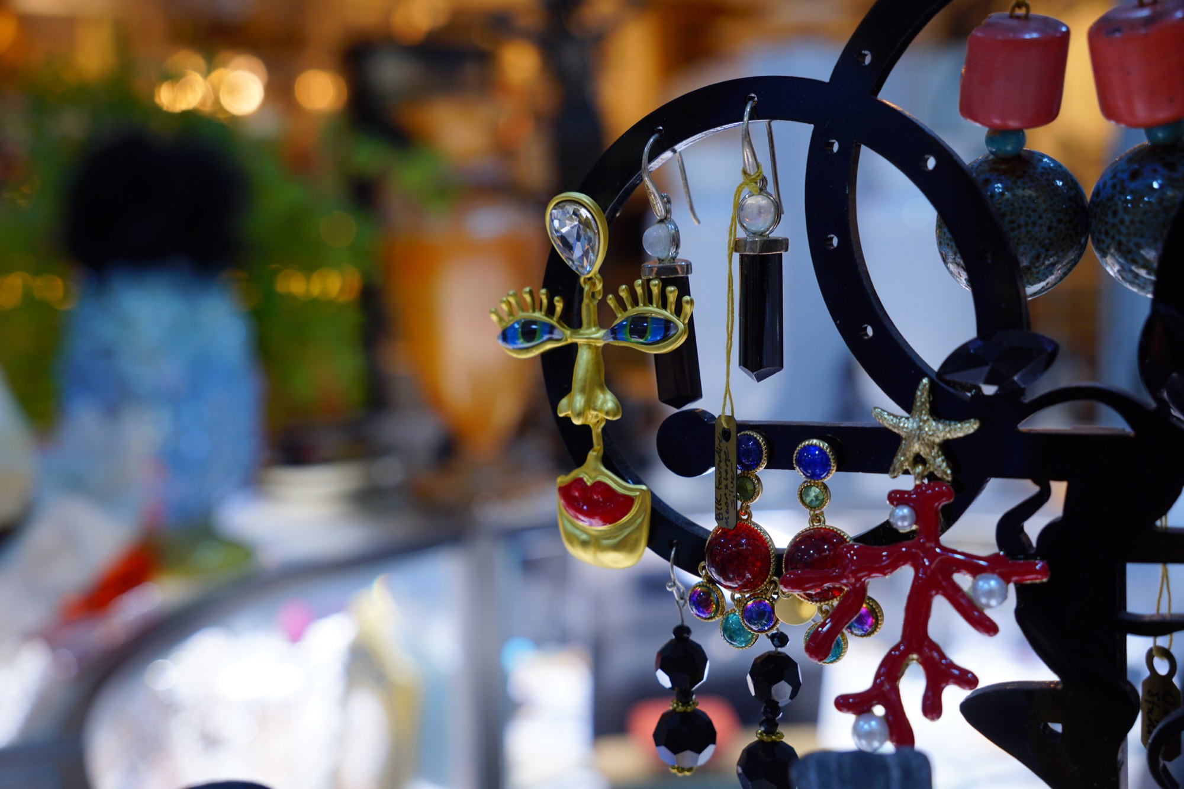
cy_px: 394
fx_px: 1312
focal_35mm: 40
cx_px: 592
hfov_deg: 48.6
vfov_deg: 33.5
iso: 200
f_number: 4
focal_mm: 26.6
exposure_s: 1/60
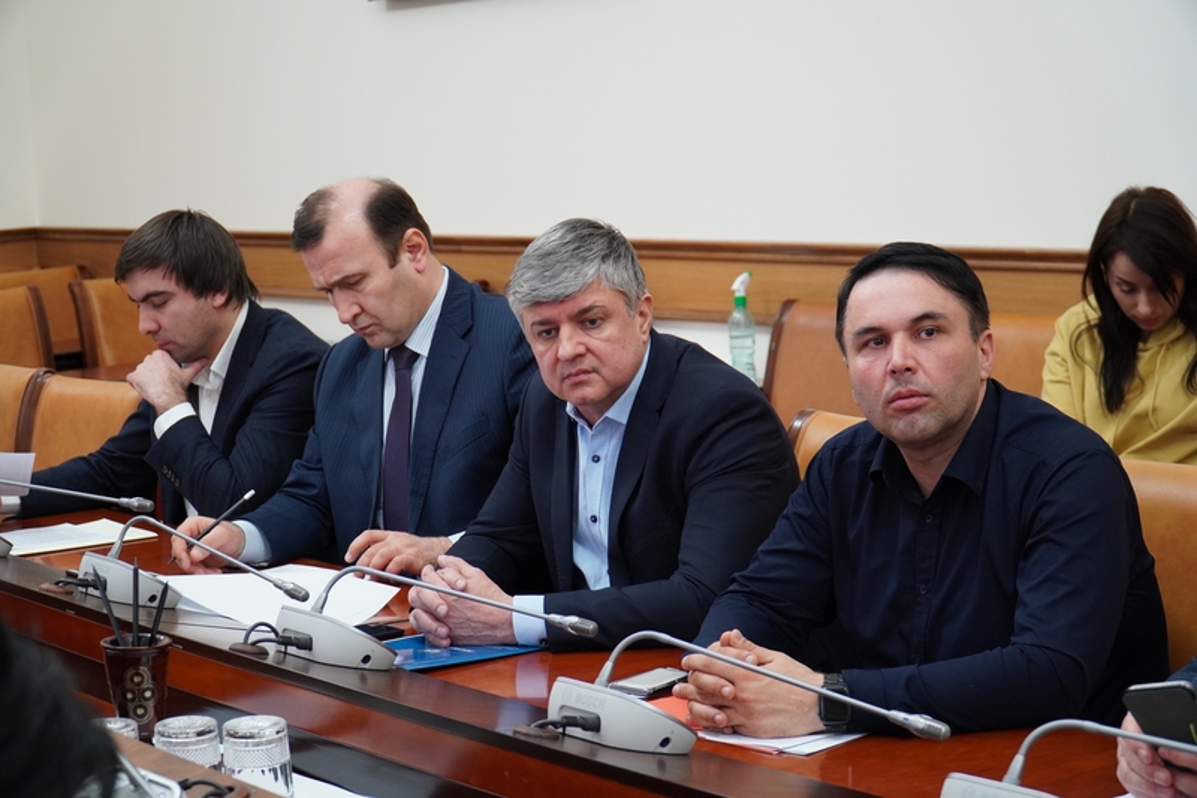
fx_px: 2294
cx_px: 598
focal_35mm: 69
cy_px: 399
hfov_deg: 29.2
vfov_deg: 19.7
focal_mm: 46
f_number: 4
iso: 1000
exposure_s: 1/80
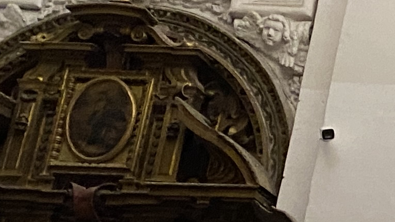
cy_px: 132
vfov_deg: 8.1
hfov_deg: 11.5
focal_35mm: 149
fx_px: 1560
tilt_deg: +22.0
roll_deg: -2.5
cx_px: 989
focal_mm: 4.25
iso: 500
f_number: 1.8
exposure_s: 1/25
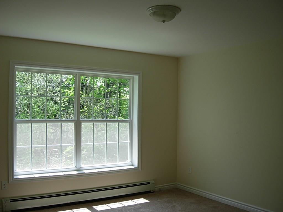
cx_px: 142
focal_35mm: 36
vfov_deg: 39.7
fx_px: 294
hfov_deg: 51.4
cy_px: 106
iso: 50
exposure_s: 1/85.4
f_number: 3
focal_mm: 7.5
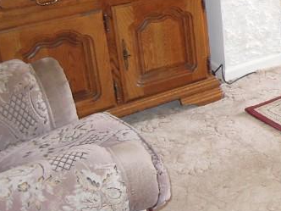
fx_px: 601
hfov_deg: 23.1
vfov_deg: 19.5
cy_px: 19
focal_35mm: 74
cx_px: 374
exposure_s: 1/30
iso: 320
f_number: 2.8
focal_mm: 4.3
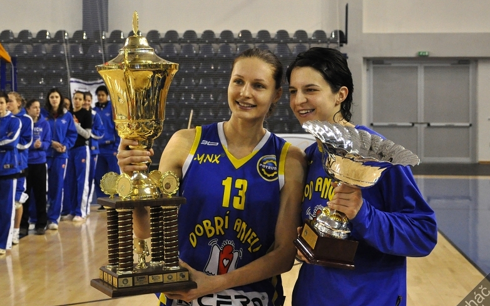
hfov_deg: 40.3
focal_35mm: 50
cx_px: 243
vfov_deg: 25.8
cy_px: 165
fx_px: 668
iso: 2000
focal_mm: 32
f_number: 4.2
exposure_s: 1/400
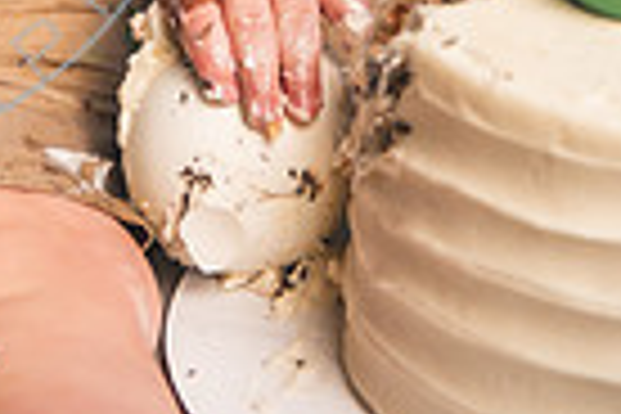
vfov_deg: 5.8
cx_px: 0
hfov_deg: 9.0
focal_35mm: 228
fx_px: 3933
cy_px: -594
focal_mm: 70
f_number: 2.8
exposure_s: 1/800
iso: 100
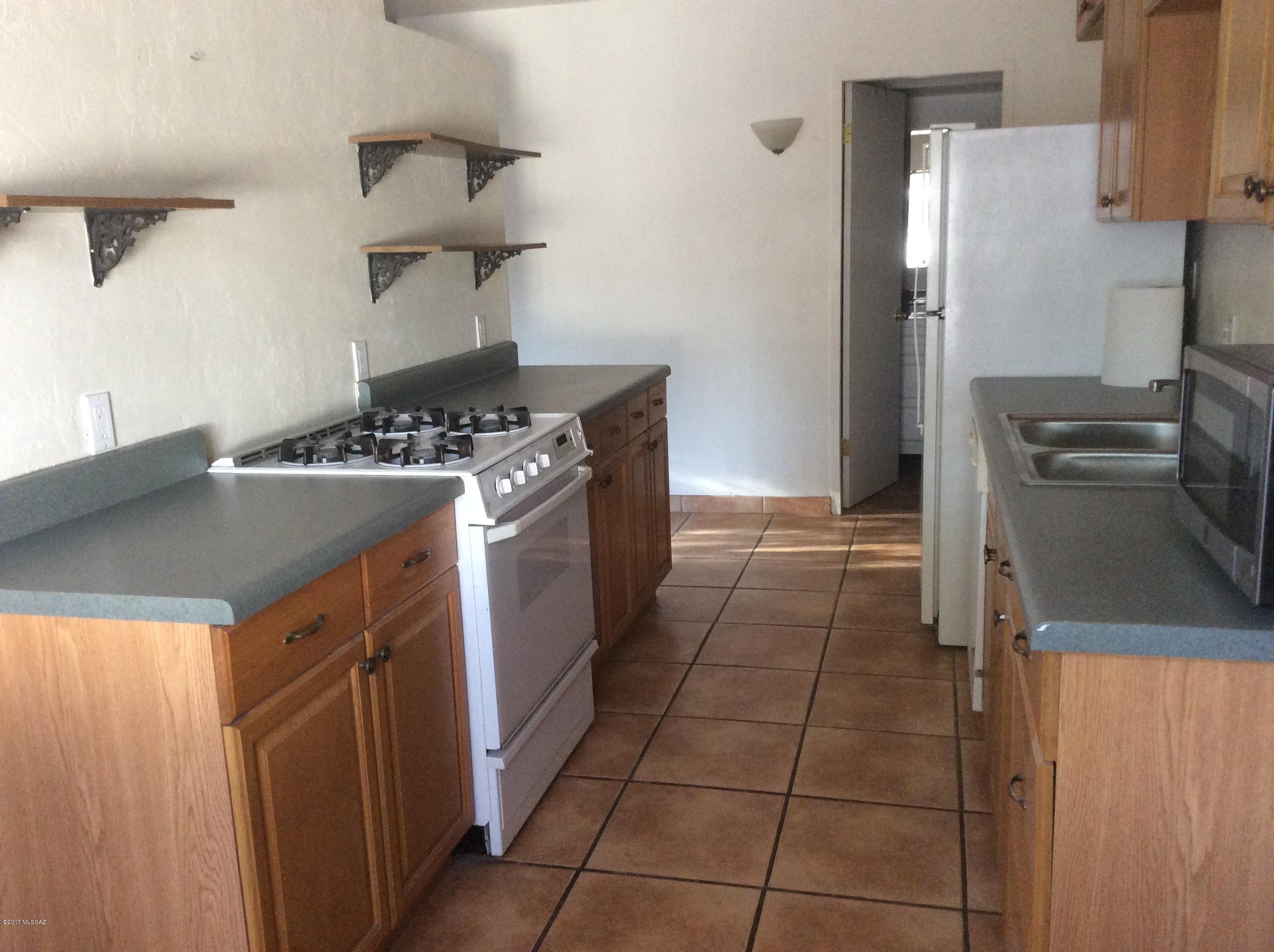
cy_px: 476
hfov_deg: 56.9
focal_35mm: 32
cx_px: 637
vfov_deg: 44.1
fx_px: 1176
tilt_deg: -12.7
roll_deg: +2.0
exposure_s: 1/24
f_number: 2.4
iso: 160
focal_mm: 3.3
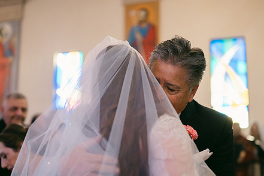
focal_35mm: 46
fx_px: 337
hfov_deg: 42.7
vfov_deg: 29.2
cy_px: 93
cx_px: 128
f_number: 1.2
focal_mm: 35
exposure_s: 1/320
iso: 800
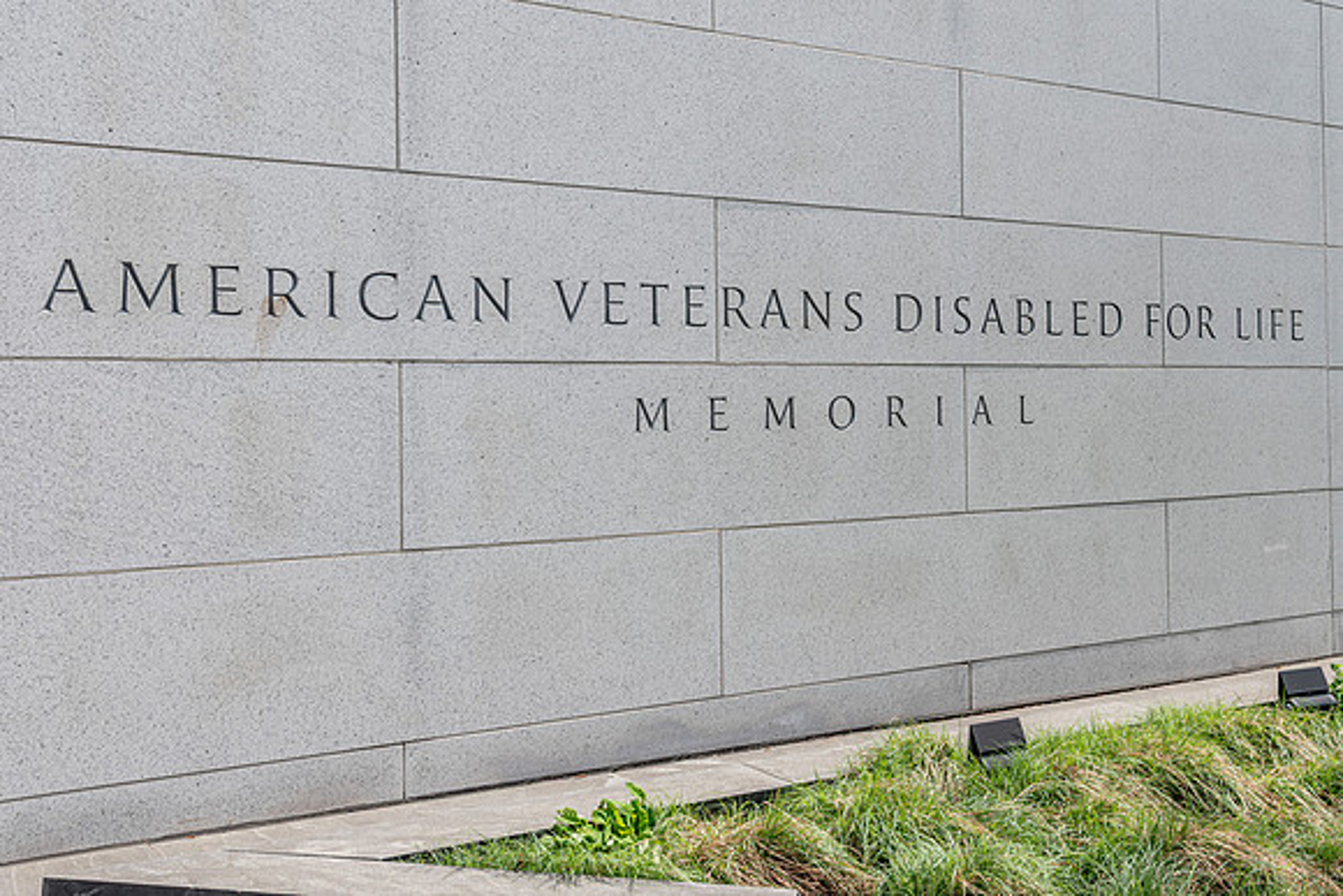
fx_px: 1513
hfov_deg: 47.7
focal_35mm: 41
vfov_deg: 32.9
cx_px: 778
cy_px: 377
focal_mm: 35
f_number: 7.1
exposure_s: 1/125
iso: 100
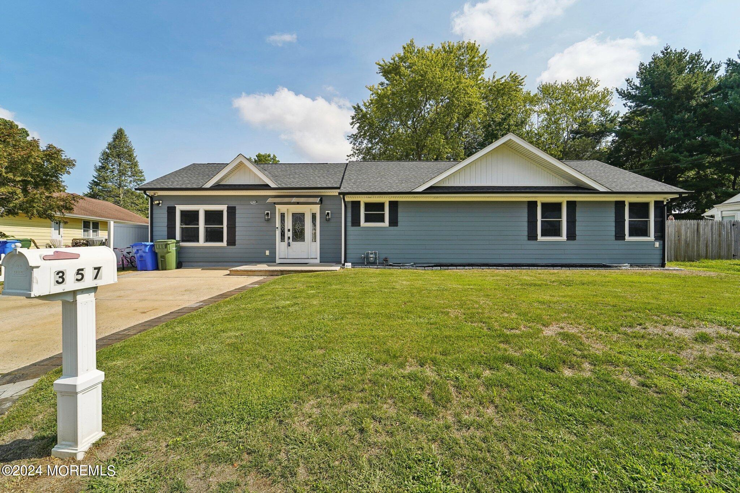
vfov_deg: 81.2
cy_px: 246
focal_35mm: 14
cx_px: 370
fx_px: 288
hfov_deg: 104.3
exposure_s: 1/800
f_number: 8
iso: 400
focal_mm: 14
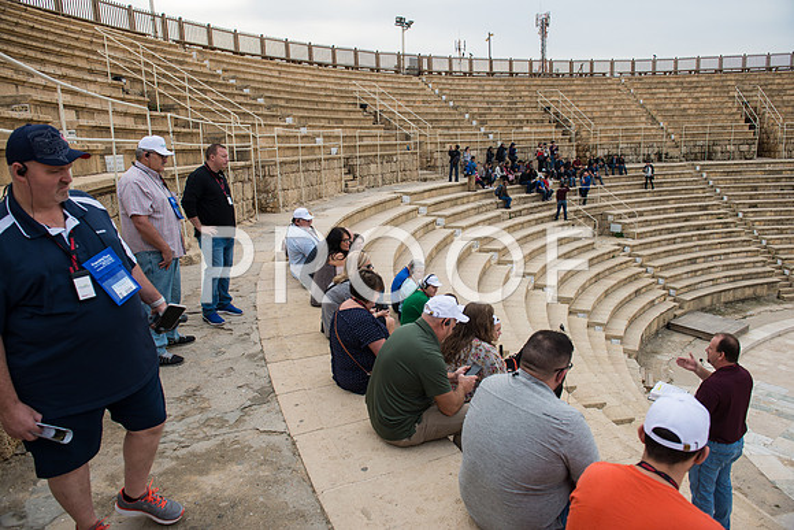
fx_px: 529
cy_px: 265
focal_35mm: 24
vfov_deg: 53.2
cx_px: 397
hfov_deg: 73.7
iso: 100
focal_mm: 24
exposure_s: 1/400
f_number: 3.5
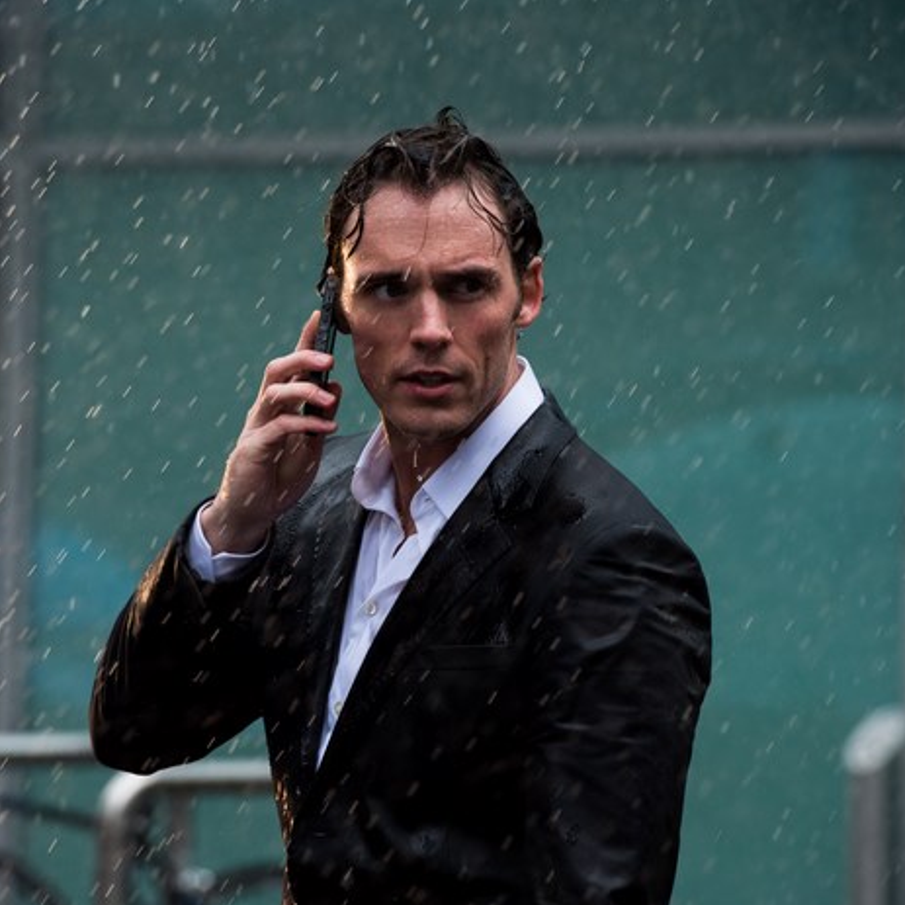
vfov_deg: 6.8
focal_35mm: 257
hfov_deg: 6.8
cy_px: 453
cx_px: 418
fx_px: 7602
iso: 1000
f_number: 6.3
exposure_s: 1/640
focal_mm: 200
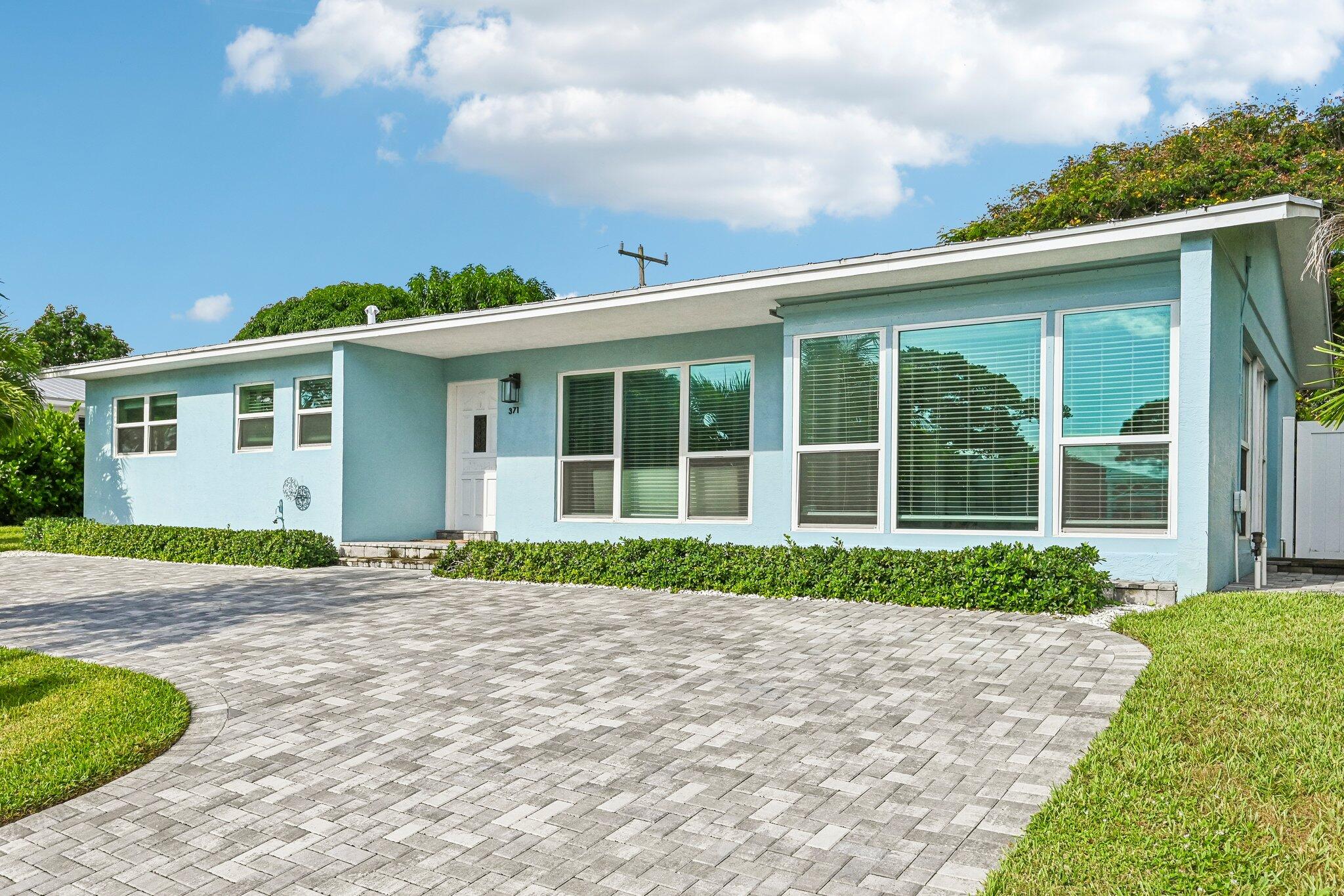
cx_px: 672
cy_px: 448
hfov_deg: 70.4
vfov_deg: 50.4
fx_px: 952
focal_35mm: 26
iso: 1250
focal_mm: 25.5
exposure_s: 1/5000
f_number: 8
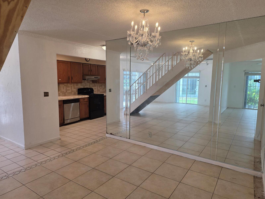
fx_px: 176
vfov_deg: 58.9
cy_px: 100
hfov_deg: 73.9
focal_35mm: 23
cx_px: 132
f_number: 1.7
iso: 80
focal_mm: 6.25
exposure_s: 1/120
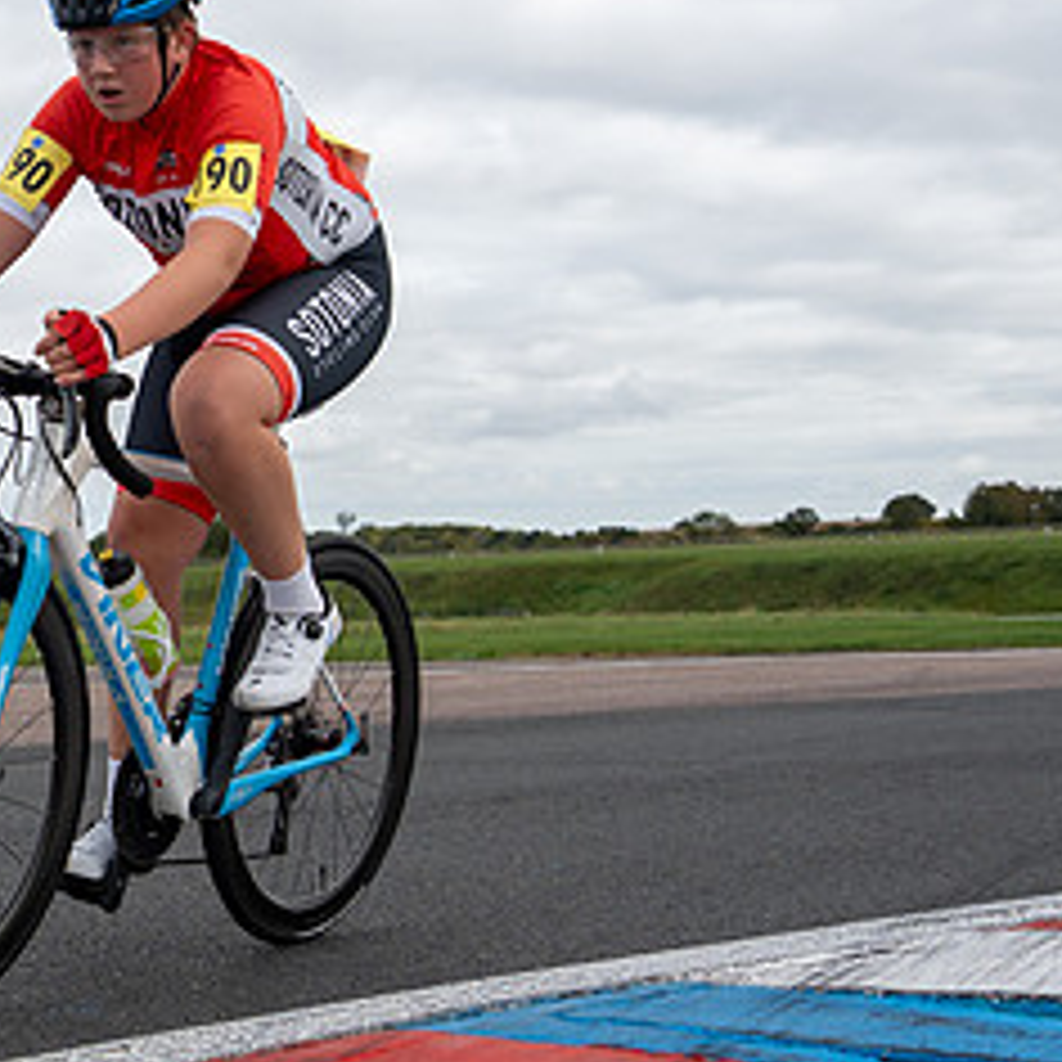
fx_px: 2534
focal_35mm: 73
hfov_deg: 22.1
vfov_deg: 23.6
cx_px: -158
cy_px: 620
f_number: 3.5
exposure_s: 1/1000
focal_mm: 24
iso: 100
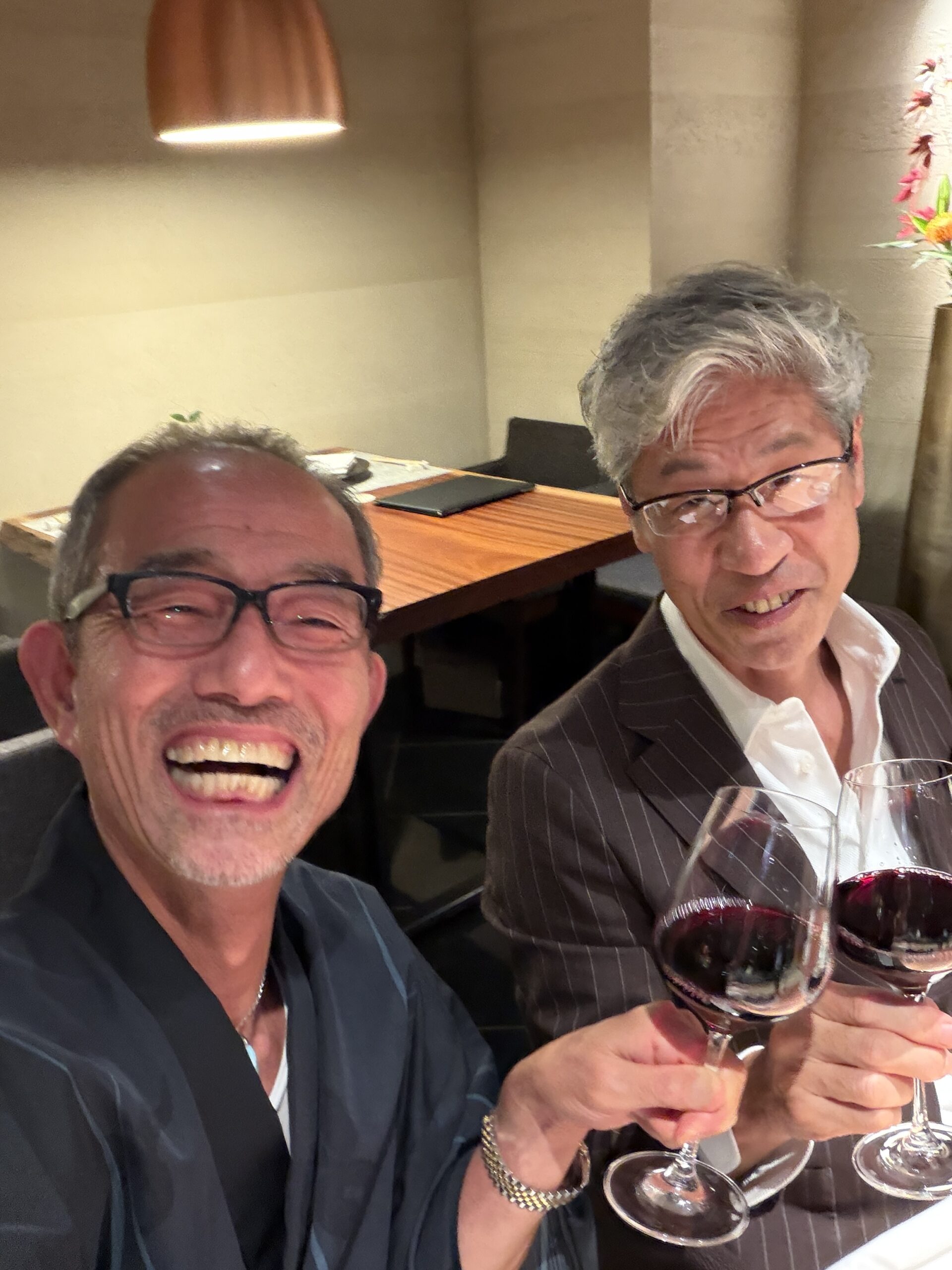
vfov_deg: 60.0
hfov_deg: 46.8
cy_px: 635
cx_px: 476
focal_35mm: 30
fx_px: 1100
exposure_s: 1/20
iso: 640
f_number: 1.9
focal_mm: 2.71
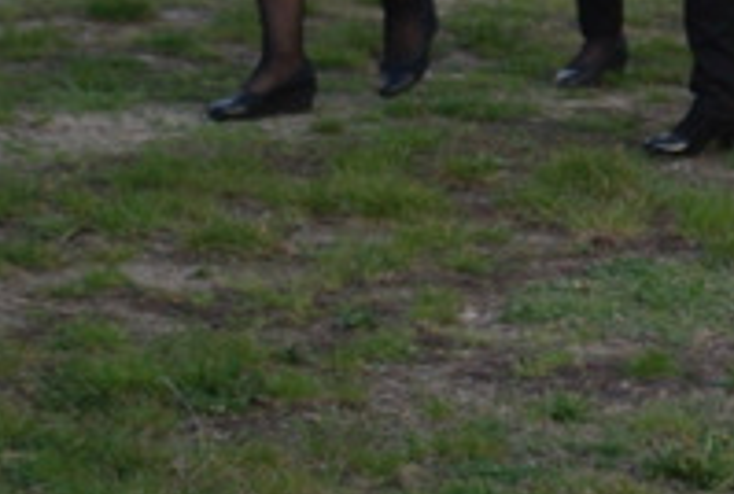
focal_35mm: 269
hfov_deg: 7.4
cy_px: -347
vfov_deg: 5.1
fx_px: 5501
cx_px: 1236
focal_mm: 45
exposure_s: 1/180
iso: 560
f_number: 4.5
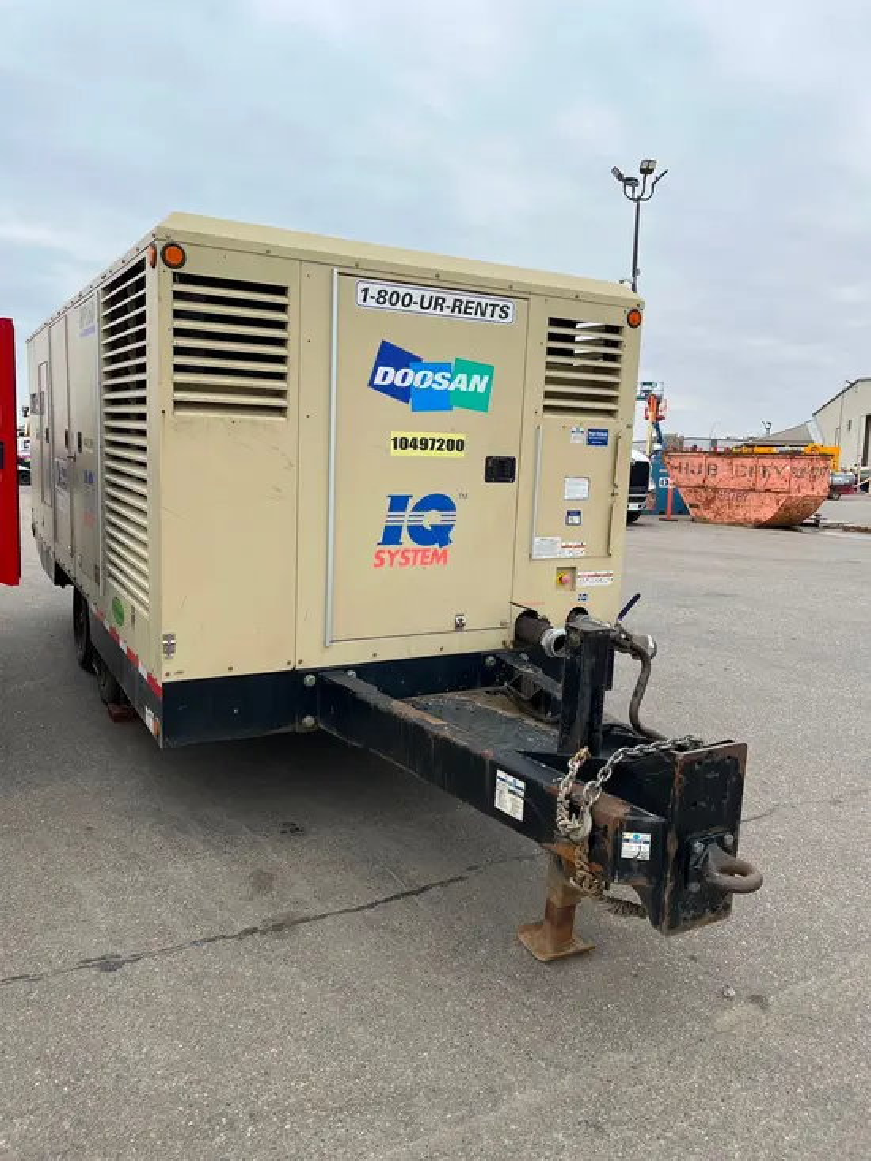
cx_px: 436
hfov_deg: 53.1
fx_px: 872
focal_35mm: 26
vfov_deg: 67.3
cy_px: 580
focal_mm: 5.1
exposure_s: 1/928
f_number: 1.6
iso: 50
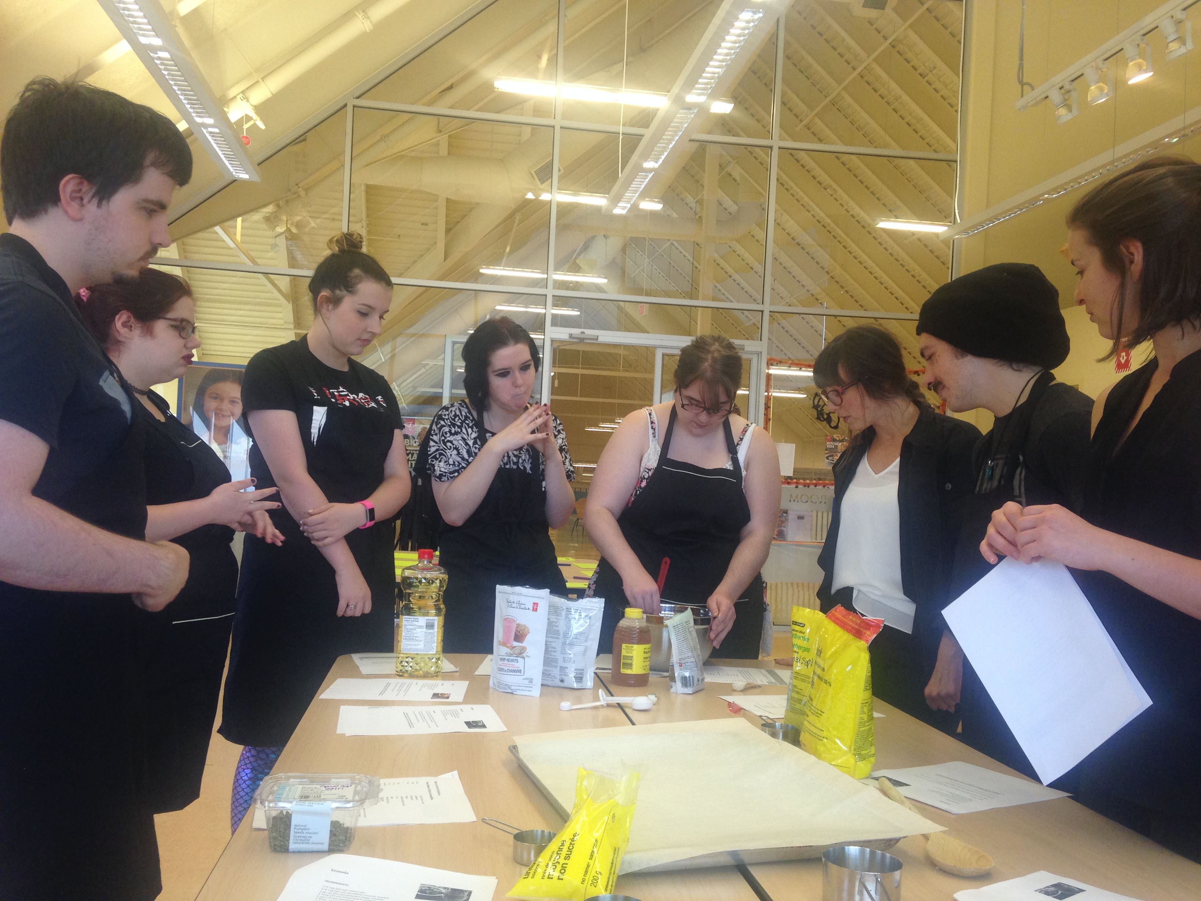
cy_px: 450
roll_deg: -1.4
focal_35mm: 33
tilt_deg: +2.1
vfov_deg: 42.9
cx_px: 600
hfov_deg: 55.4
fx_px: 1145
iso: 80
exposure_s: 1/120
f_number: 2.4
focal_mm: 4.12
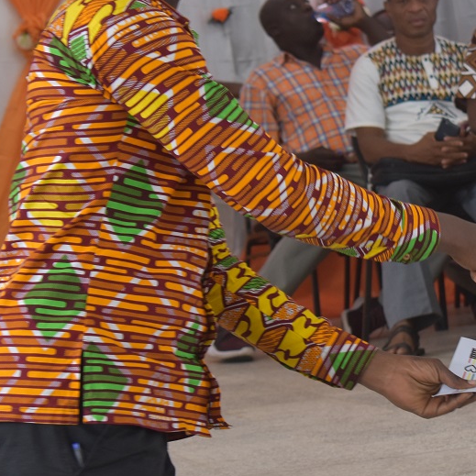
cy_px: 136
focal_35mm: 162
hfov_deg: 10.7
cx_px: 483
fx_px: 2520
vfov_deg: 10.8
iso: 450
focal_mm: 55
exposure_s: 1/30
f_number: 5.6
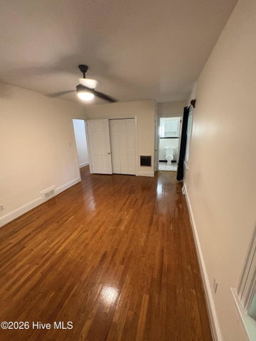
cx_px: 128
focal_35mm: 14
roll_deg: +1.3
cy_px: 170
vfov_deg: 102.1
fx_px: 138
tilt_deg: -15.2
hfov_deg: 85.7
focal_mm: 2.22
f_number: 2.2
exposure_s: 1/60
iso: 640
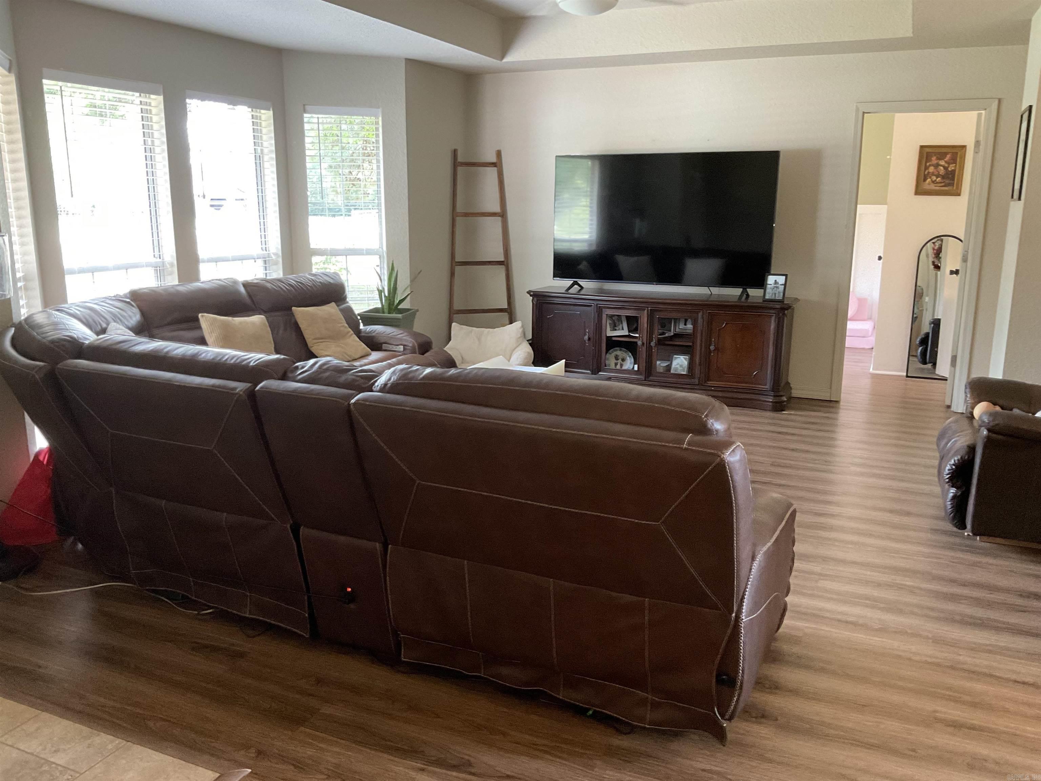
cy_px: 390
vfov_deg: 48.2
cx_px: 520
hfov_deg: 61.7
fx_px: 872
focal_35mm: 29
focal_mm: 3
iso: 250
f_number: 1.8
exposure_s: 1/60
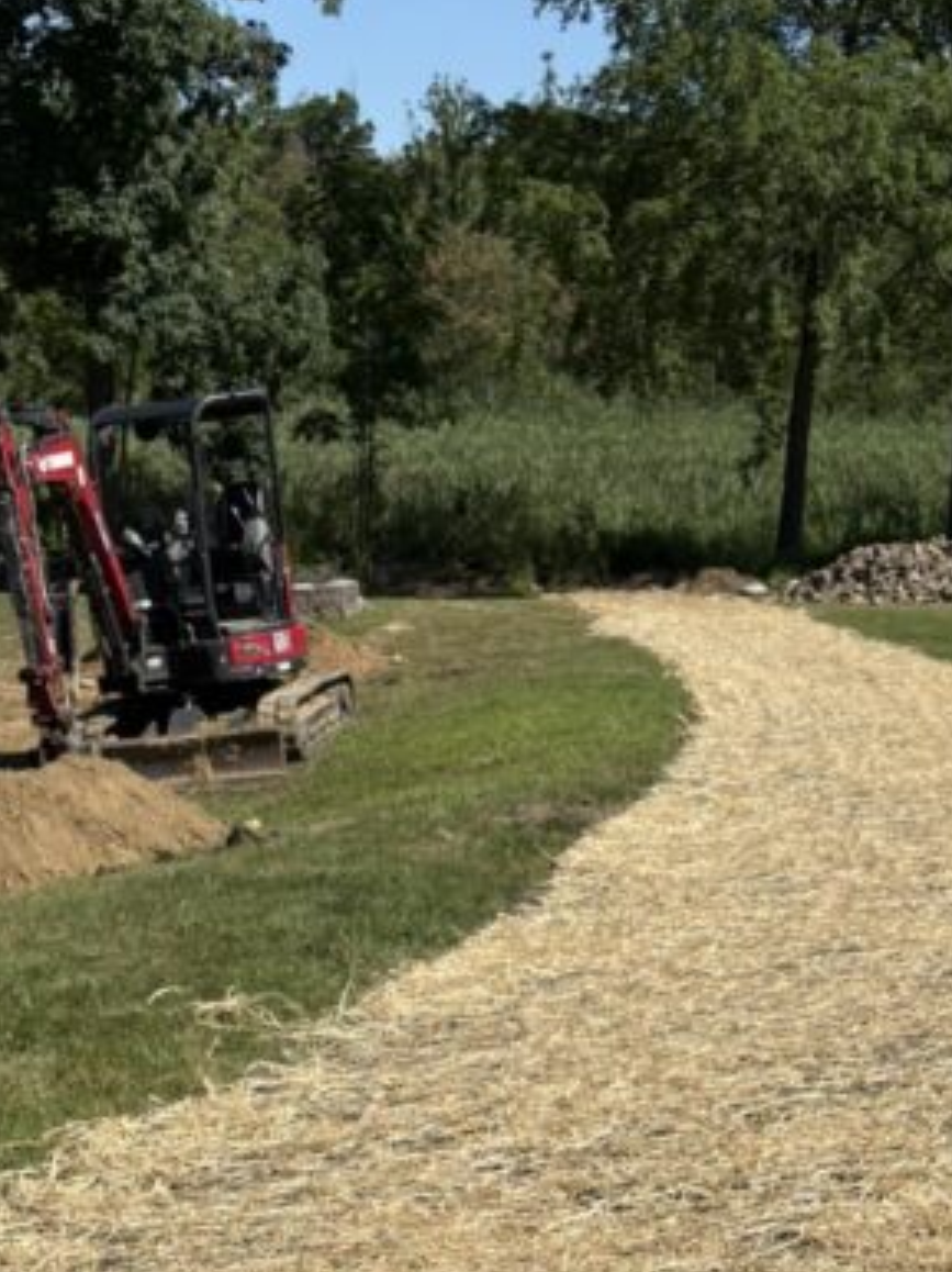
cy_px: 1611
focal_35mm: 69
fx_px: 2533
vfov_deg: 24.8
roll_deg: +0.7
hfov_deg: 21.3
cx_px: 441
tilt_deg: -26.0
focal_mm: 5.96
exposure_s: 1/6329
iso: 50
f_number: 1.6
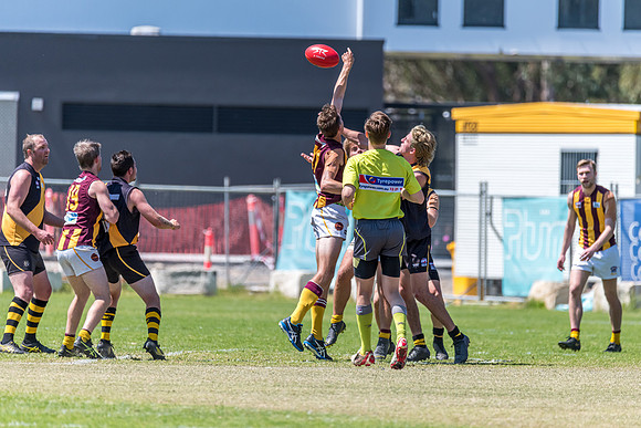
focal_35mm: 518
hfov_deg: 4.0
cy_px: 206
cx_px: 332
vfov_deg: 2.7
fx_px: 9233
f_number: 6.3
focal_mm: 500
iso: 800
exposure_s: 1/3200
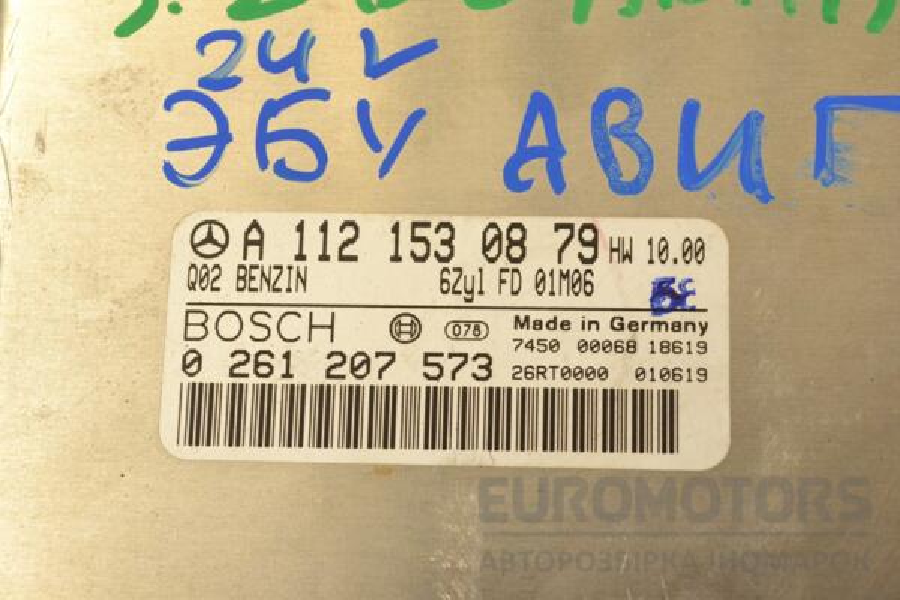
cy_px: 300
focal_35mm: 82
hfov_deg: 24.6
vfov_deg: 16.6
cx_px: 450
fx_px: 2062
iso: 3200
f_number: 11
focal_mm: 55
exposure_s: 1/500
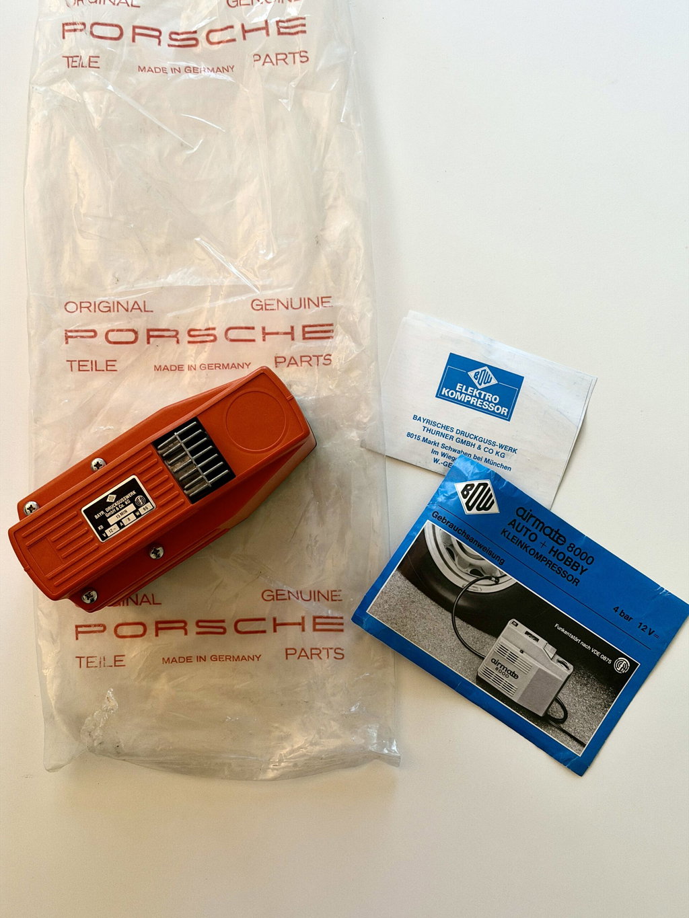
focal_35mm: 48
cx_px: 344
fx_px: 1274
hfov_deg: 30.3
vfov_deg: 39.7
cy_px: 459
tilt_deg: -87.4
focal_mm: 6.76
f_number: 1.78
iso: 64
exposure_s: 1/357
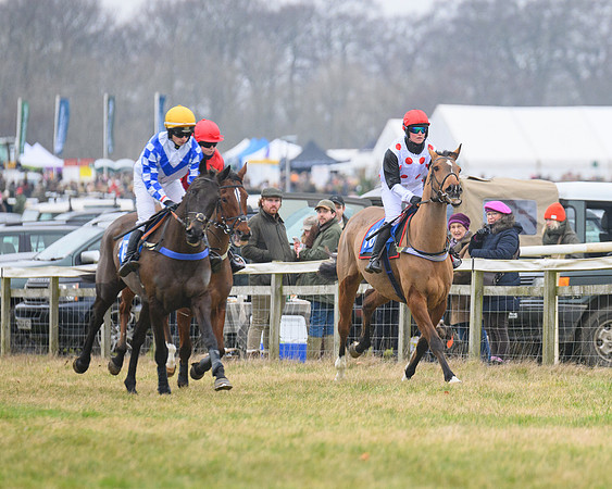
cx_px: 419
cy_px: 195
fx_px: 7409
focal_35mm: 409
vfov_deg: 3.8
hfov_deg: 4.7
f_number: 5
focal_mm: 270
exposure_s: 1/1250
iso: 1250
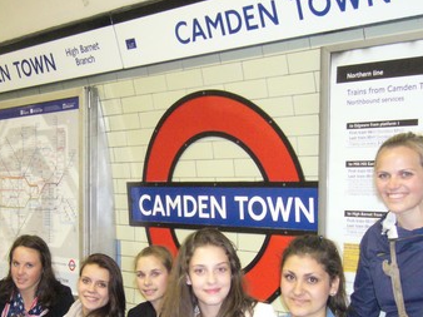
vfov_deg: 24.8
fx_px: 708
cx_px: 173
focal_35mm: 58
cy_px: 249
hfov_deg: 33.2
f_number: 2.8
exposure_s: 1/30
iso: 400
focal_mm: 5.8
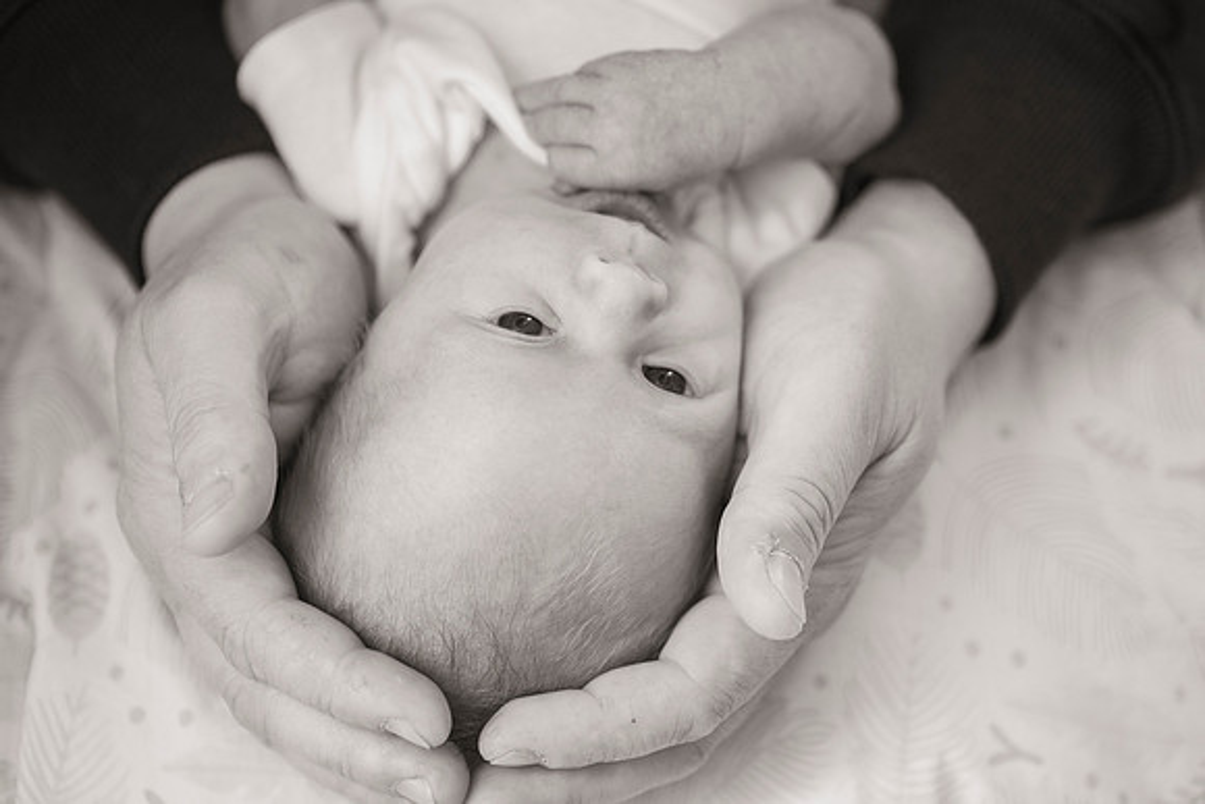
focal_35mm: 93
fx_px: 3117
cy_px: 388
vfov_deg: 14.7
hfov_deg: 21.9
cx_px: 623
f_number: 3.5
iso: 1000
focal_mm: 90
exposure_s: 1/200
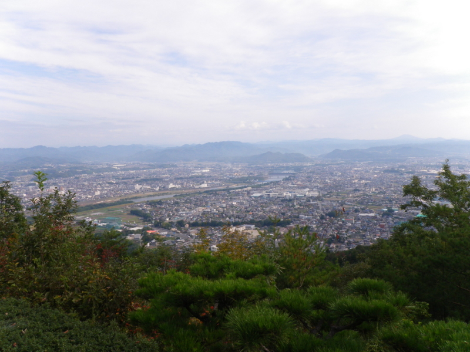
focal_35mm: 35
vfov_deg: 40.7
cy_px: 176
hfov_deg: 52.6
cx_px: 235
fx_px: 475
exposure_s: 1/200
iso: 64
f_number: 6.3
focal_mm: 6.2
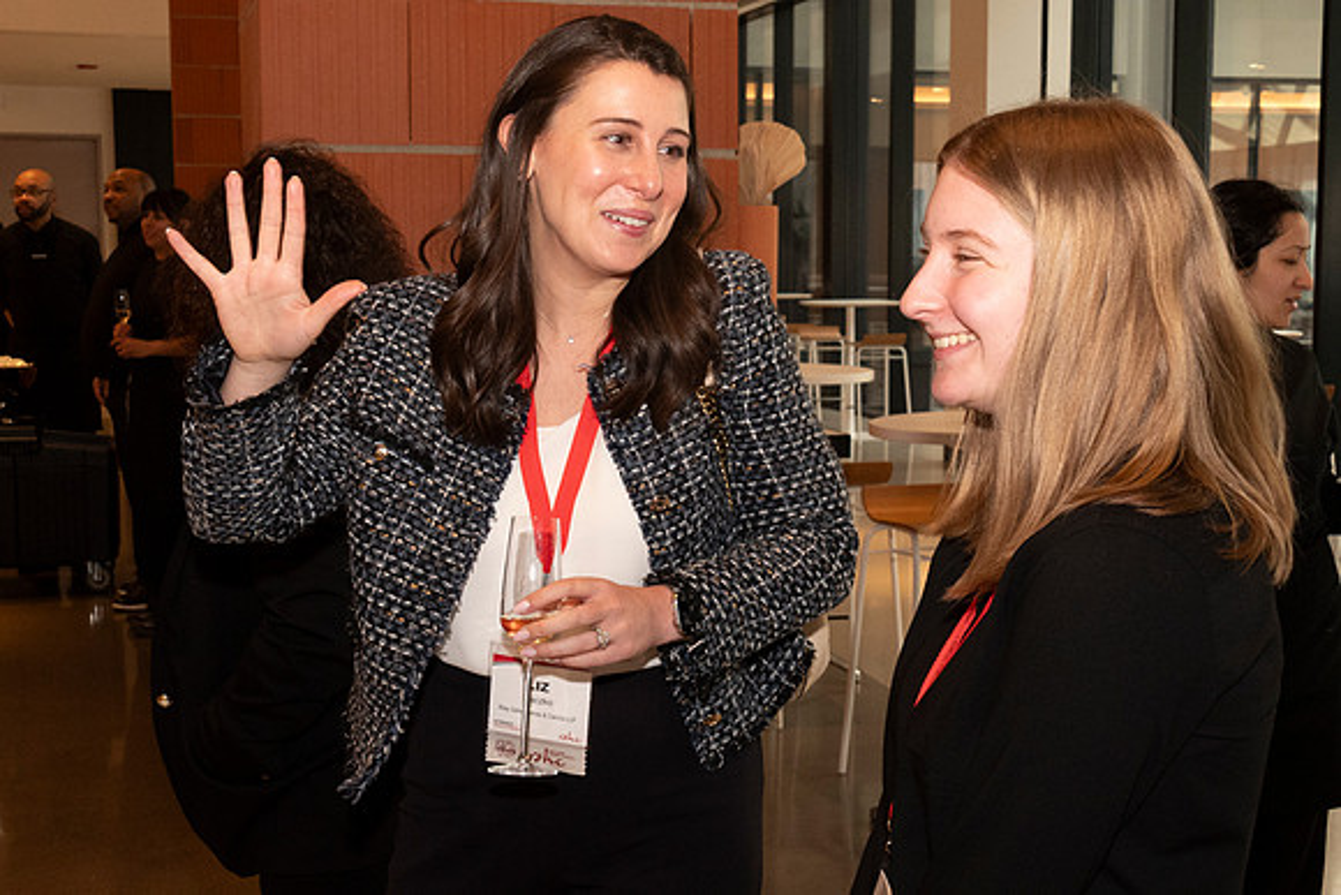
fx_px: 1900
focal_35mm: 51
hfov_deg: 38.9
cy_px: 448
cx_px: 670
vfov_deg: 26.5
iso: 2500
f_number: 10
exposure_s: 1/100
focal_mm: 34
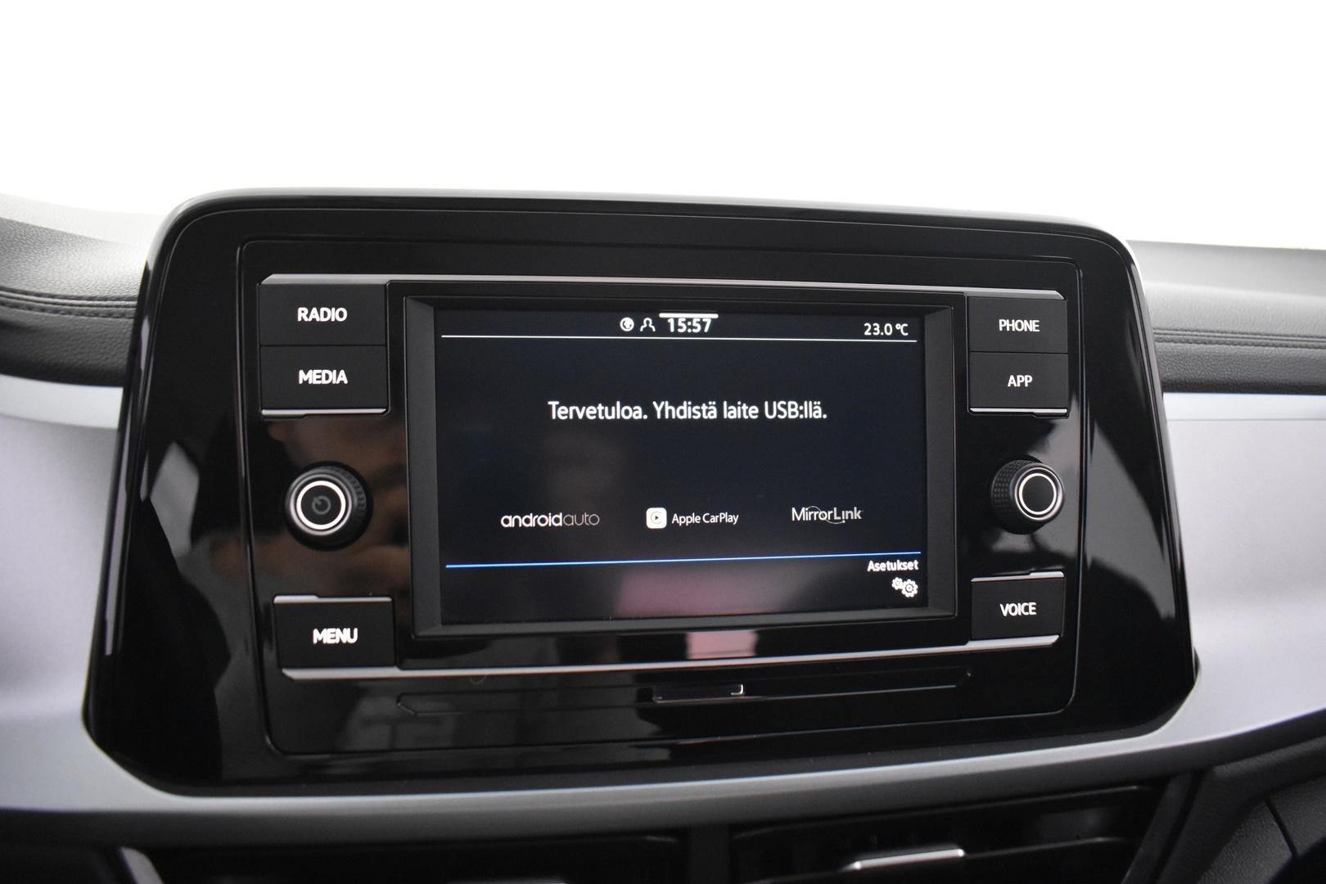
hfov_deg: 67.4
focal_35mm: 27
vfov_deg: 47.9
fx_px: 994
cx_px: 663
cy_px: 442
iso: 3200
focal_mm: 18
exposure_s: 1/20
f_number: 3.5
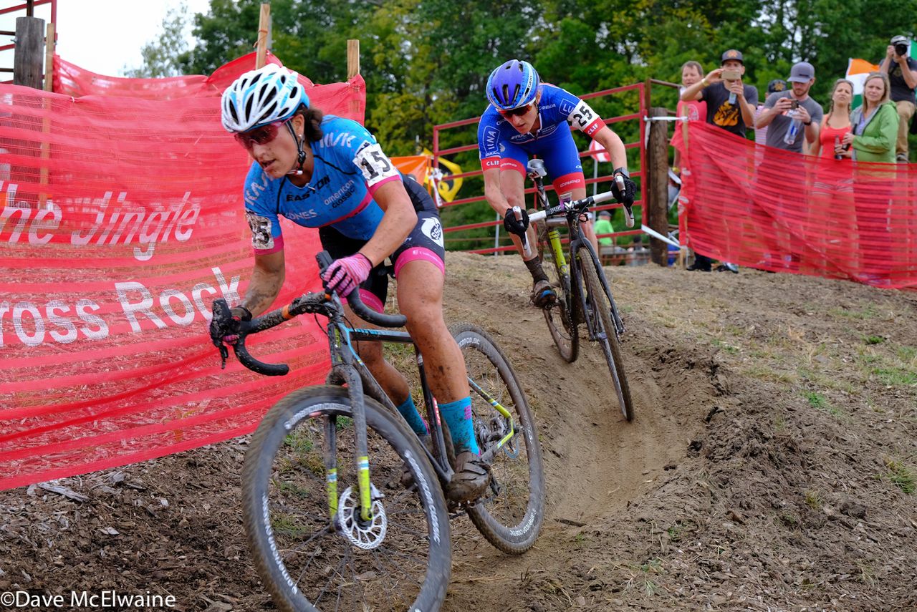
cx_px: 458
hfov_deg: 27.0
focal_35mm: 75
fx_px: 1911
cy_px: 306
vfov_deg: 18.2
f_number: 5
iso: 1250
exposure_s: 1/640
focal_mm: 50
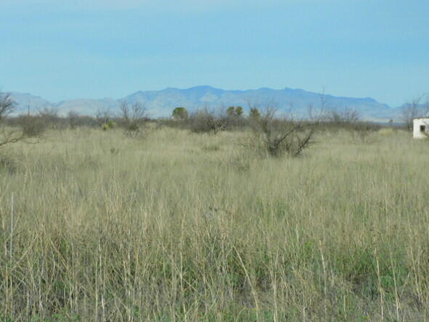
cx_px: 209
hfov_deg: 14.5
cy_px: 166
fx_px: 1685
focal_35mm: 136
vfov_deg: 10.9
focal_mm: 22.4
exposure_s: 1/1000
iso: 125
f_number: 5
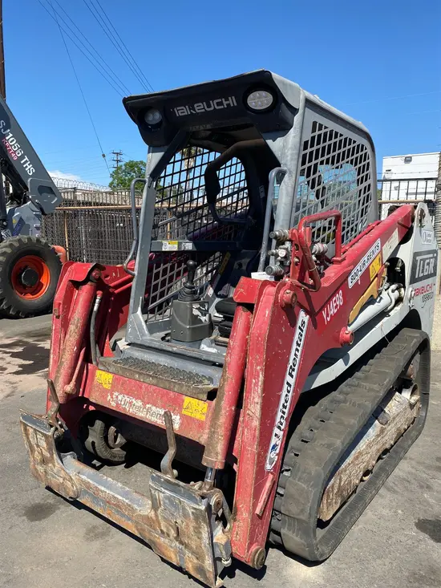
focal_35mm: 26
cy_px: 294
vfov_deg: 67.3
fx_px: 442
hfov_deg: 53.1
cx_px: 220
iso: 32
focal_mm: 4.25
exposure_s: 1/2315
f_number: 1.8
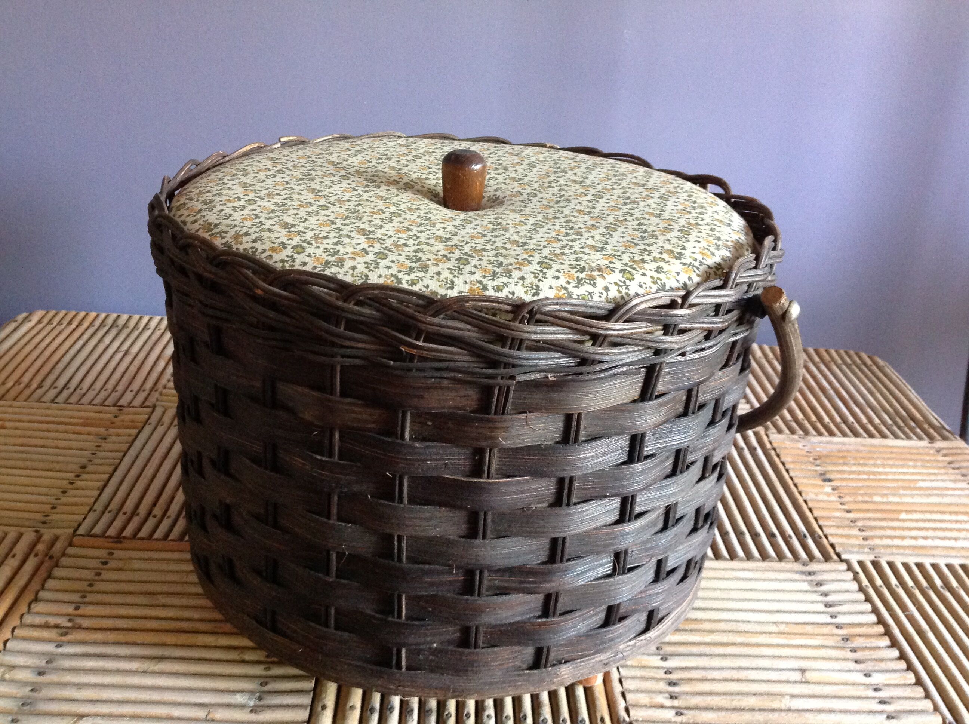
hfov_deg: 52.7
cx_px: 484
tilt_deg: -24.2
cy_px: 362
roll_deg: -3.5
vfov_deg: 40.6
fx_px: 978
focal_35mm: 35
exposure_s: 1/15
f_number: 2.4
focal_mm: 4.28
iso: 400
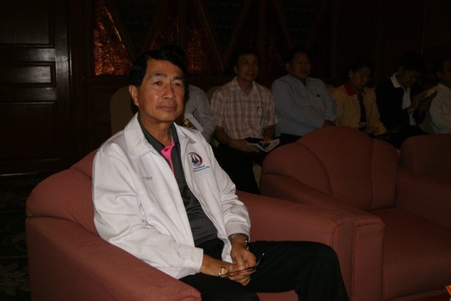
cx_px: 226
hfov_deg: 53.1
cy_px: 150
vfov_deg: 36.9
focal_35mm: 36
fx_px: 451
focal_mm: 24
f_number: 5.6
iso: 400
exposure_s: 1/60
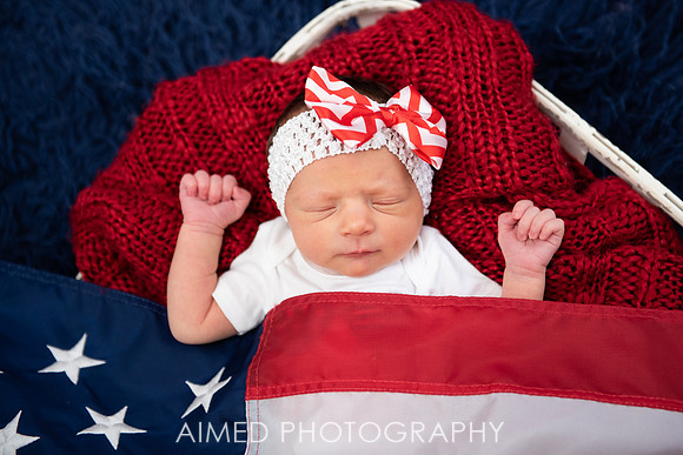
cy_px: 204
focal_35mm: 73
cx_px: 370
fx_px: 1381
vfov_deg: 18.7
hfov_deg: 27.8
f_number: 2.8
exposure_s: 1/250
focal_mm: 66
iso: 500
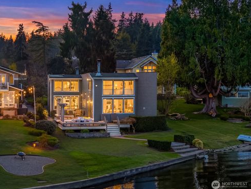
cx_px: 124
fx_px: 515
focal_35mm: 71
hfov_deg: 27.4
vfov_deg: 20.7
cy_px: 95
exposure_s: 1/1000
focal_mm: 19.35
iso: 310
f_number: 2.8
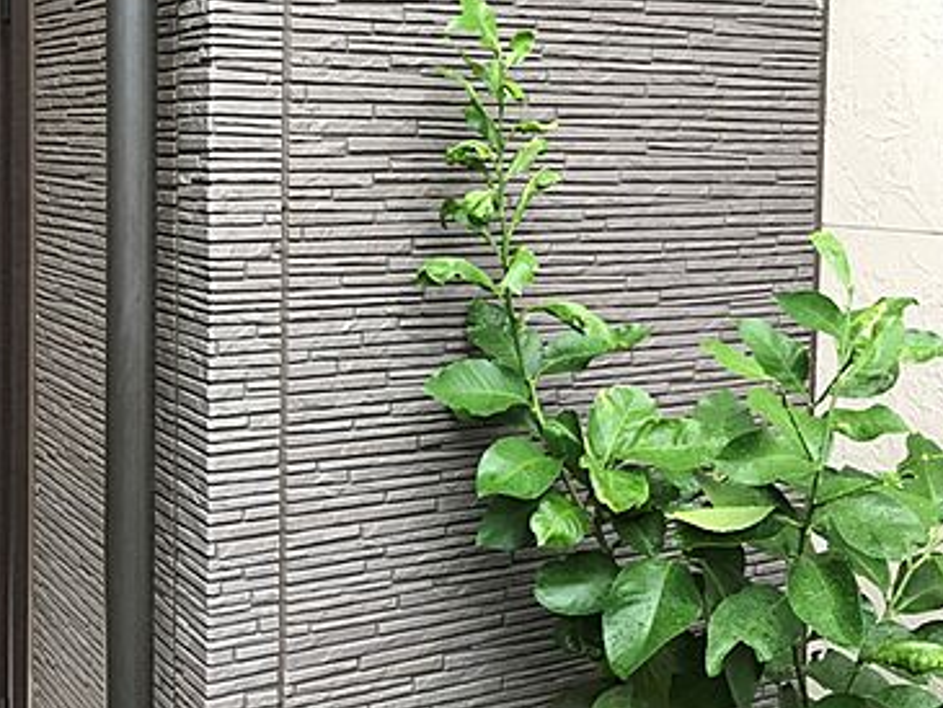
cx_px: 207
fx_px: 1254
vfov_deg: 31.2
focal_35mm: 46
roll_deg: -0.9
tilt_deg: -2.7
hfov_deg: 39.8
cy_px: 225
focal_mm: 3.99
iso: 25
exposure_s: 1/40
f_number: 1.8
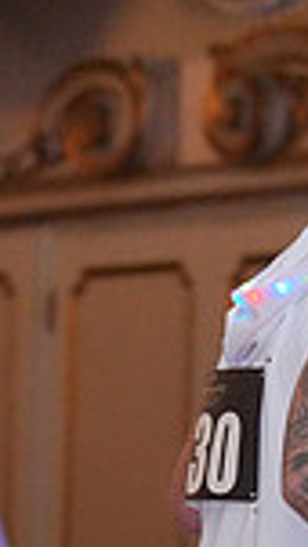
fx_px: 5267
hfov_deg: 3.3
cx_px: 582
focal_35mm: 363
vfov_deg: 5.9
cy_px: 945
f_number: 3.5
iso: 8000
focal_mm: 90
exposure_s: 1/250
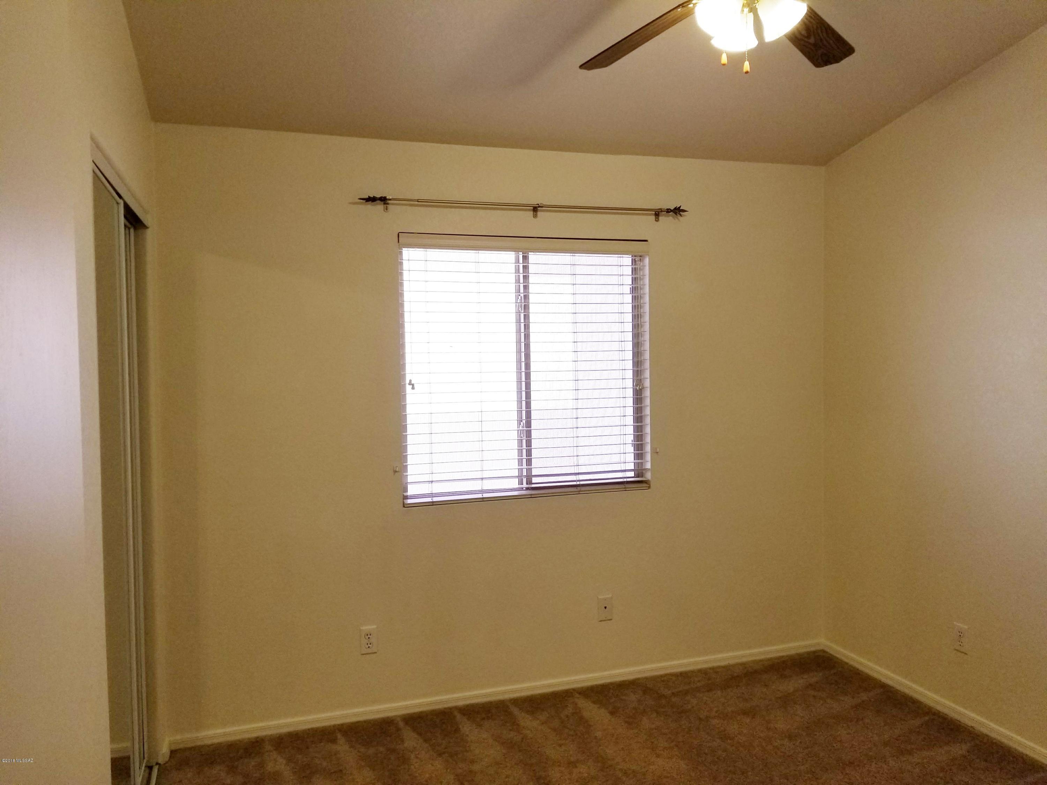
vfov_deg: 53.1
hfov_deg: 67.3
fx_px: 786
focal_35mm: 26
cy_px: 392
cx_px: 524
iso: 80
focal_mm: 4.25
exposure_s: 1/120
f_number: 1.7
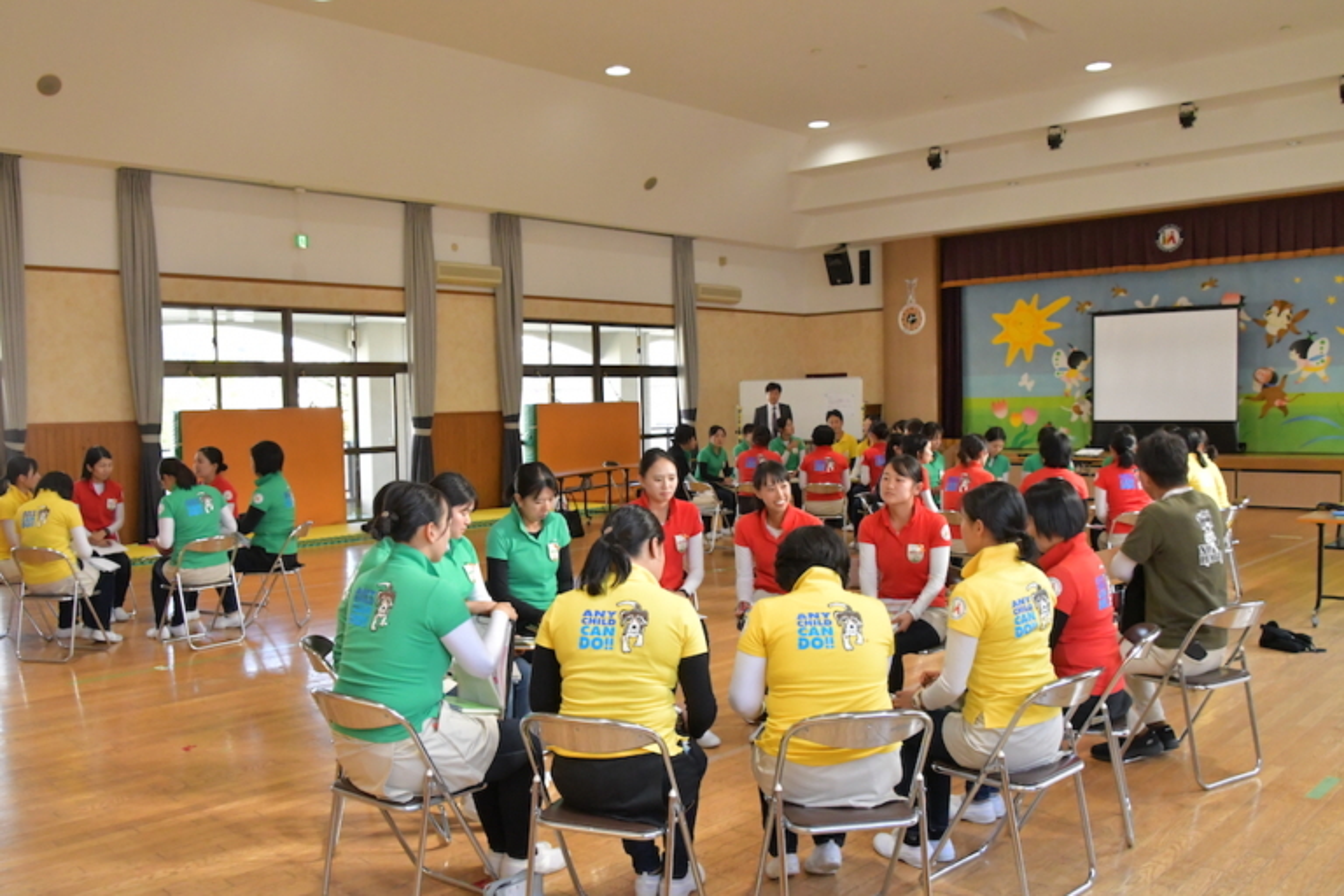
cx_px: 672
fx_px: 1157
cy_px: 448
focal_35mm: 31
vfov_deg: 42.3
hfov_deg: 60.3
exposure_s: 1/250
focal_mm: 21
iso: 4000
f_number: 8
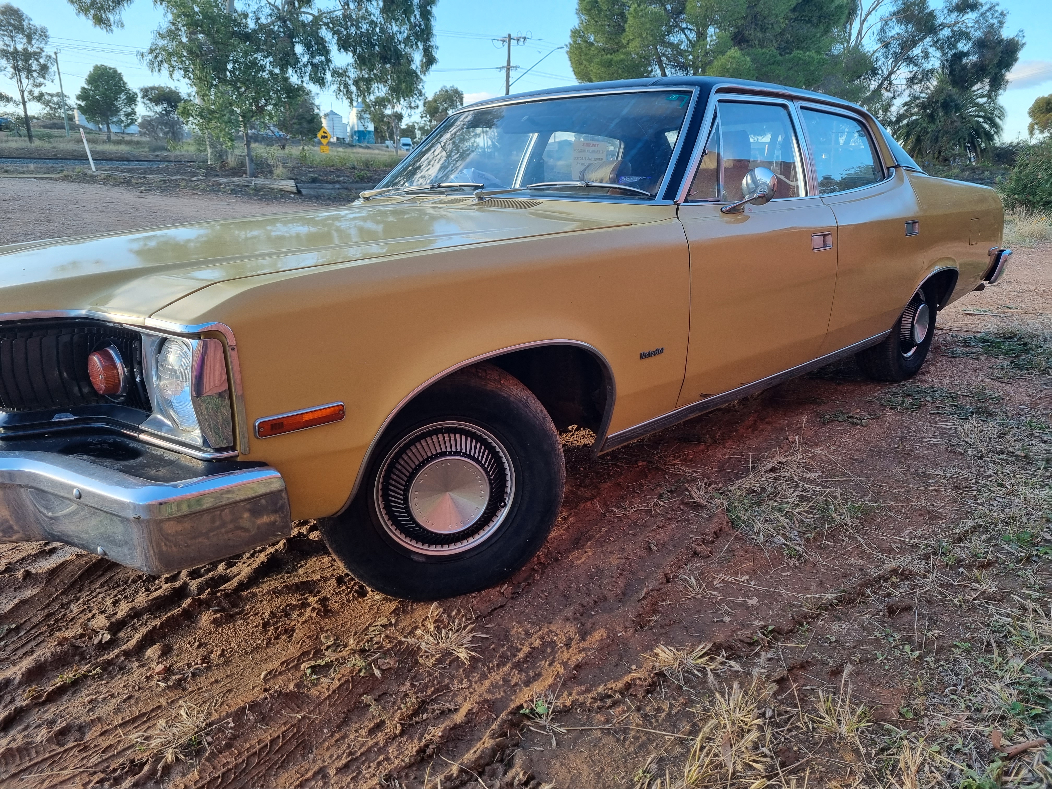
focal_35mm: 26
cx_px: 526
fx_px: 790
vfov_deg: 53.1
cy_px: 394
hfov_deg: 67.3
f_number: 1.8
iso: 50
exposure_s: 1/244
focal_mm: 5.4
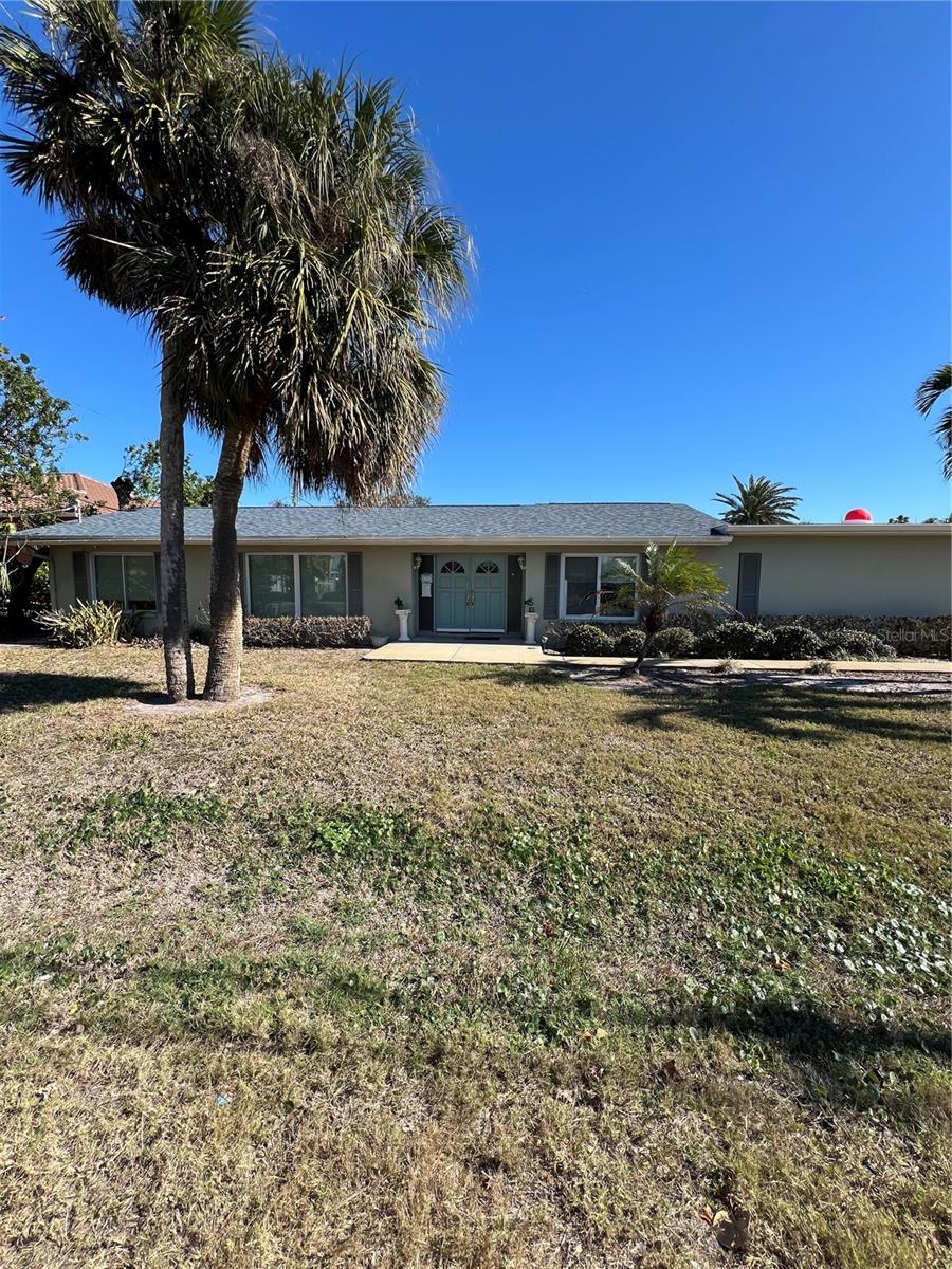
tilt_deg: -4.1
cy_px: 634
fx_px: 477
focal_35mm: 13
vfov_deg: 106.2
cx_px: 476
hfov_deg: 89.9
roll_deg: -0.6
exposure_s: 1/968
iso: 32
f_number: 1.8
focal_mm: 1.57
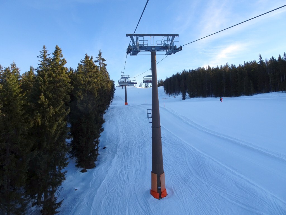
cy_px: 108
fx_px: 198
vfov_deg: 56.8
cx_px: 143
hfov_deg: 71.6
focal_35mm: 24
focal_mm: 4.1
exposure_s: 1/320
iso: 80
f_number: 3.5
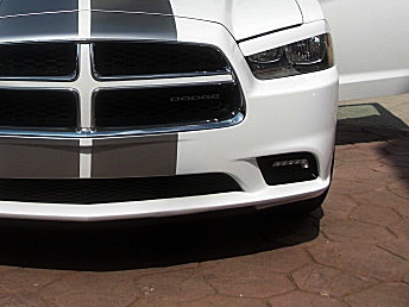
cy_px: 35
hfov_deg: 28.4
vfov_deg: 21.5
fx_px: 792
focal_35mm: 67
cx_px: 92
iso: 50
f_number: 7.9
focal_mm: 6.3
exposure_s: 1/250
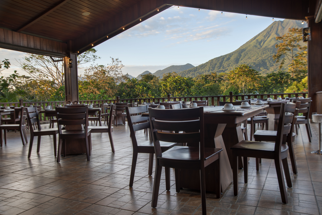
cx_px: 161
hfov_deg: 61.9
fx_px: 268
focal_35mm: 30
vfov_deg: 43.6
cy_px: 108
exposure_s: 1/6
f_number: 7.1
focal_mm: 30
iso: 100
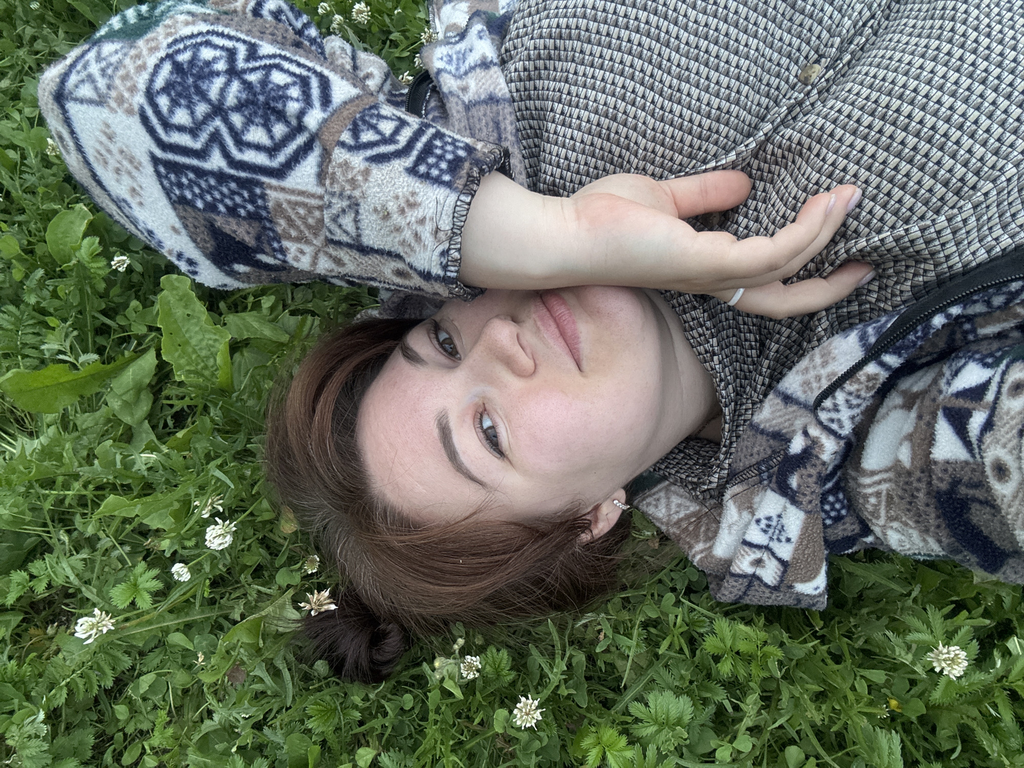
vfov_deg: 58.9
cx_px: 512
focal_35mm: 23
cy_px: 384
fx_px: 680
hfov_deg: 73.9
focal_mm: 2.69
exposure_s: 1/60
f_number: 1.9
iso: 100
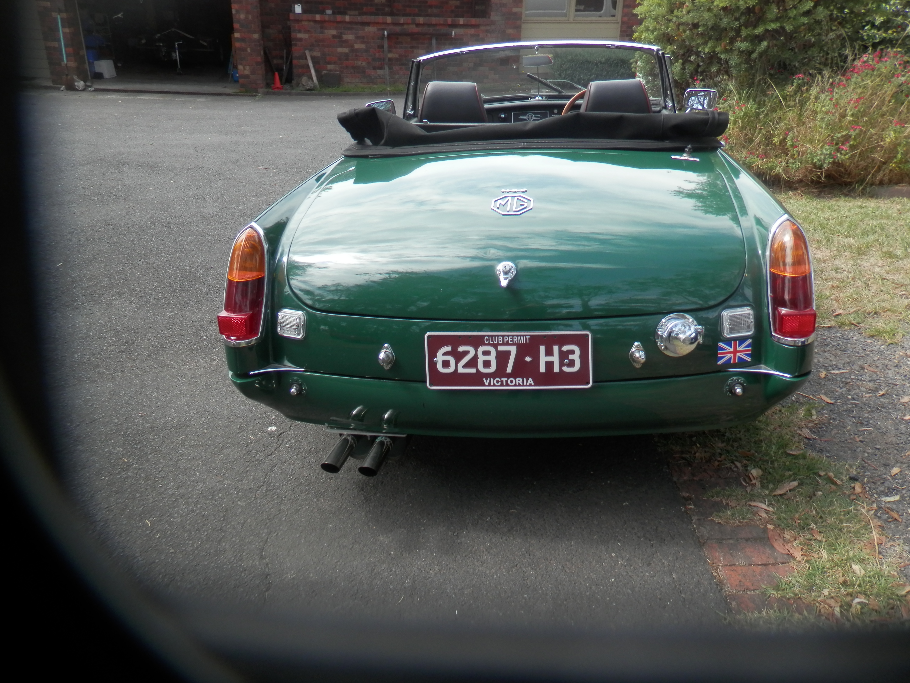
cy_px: 342
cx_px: 455
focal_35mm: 25
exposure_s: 1/250
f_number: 3
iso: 80
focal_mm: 4.5
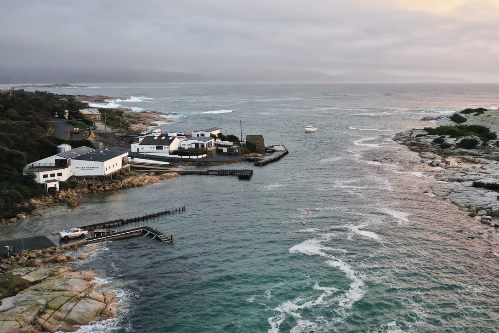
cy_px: 166
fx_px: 388
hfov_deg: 65.5
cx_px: 250
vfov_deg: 46.4
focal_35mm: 28
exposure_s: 1/30
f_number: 3.2
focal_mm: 10.26
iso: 100
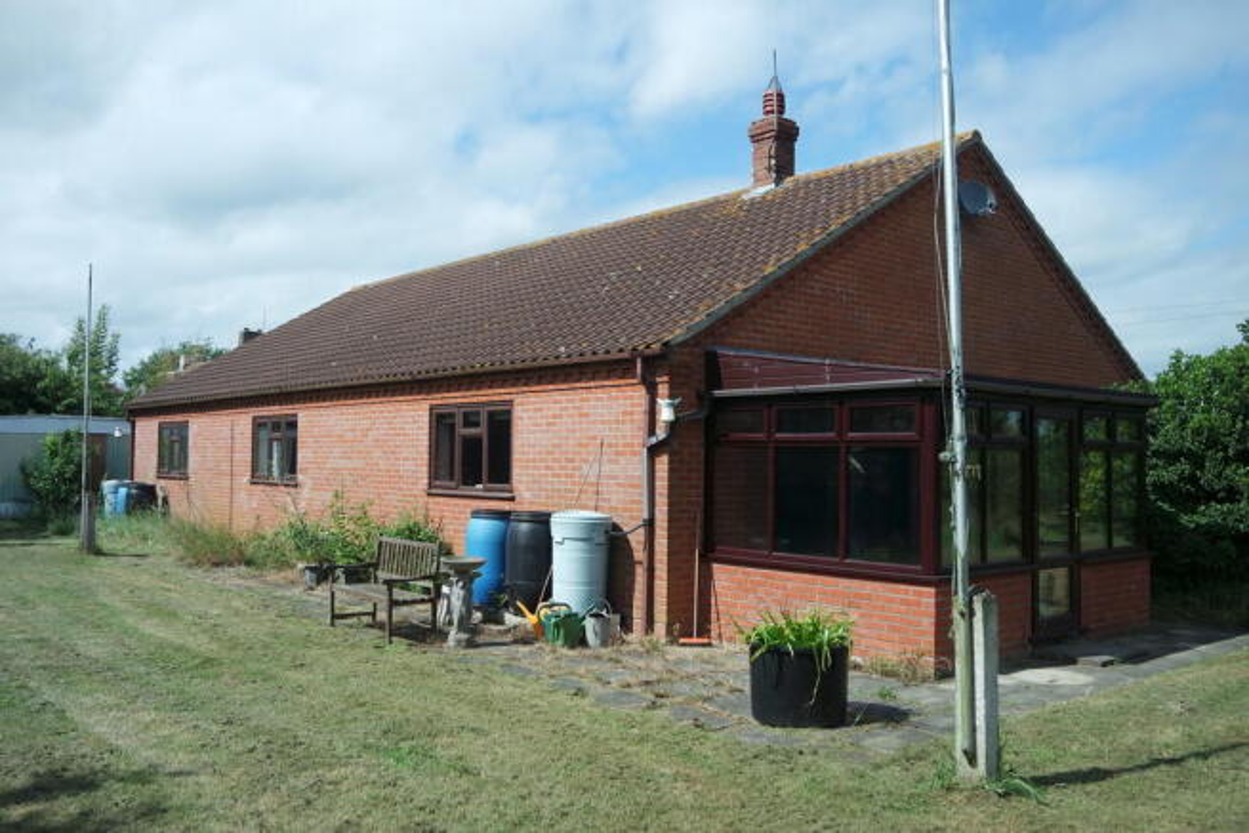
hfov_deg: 61.9
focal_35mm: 30
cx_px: 624
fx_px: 1041
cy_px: 416
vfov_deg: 43.6
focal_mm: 20
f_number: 4
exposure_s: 1/800
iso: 100
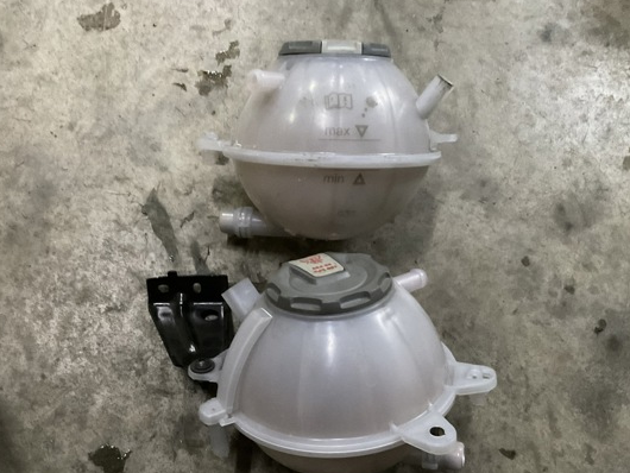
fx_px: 637
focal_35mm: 35
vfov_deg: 40.6
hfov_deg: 52.5
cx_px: 290
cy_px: 279
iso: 500
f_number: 1.8
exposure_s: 1/25
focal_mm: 3
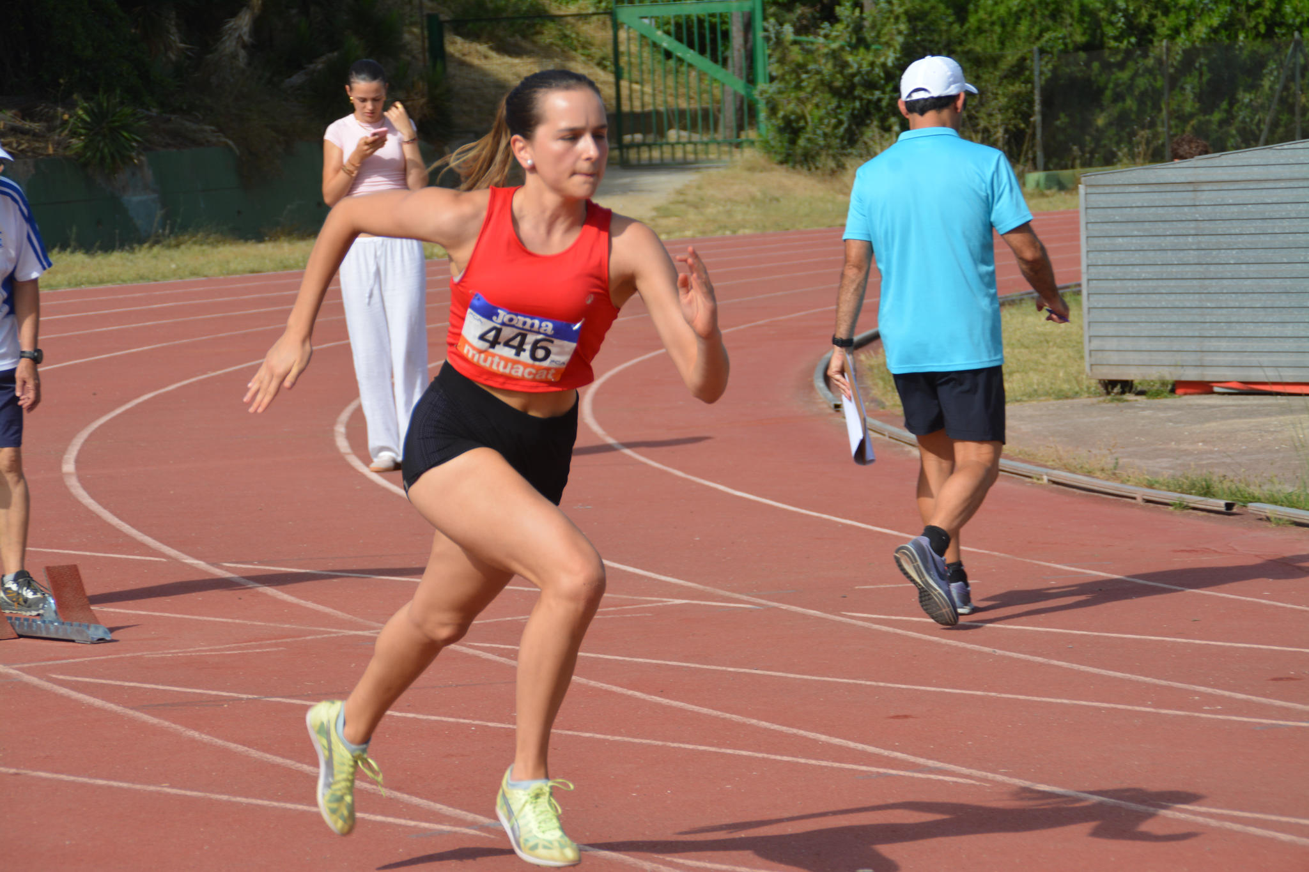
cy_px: 436
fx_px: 5726
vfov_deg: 8.7
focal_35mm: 158
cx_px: 654
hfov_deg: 13.0
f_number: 7.1
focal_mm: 105
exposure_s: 1/800
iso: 200
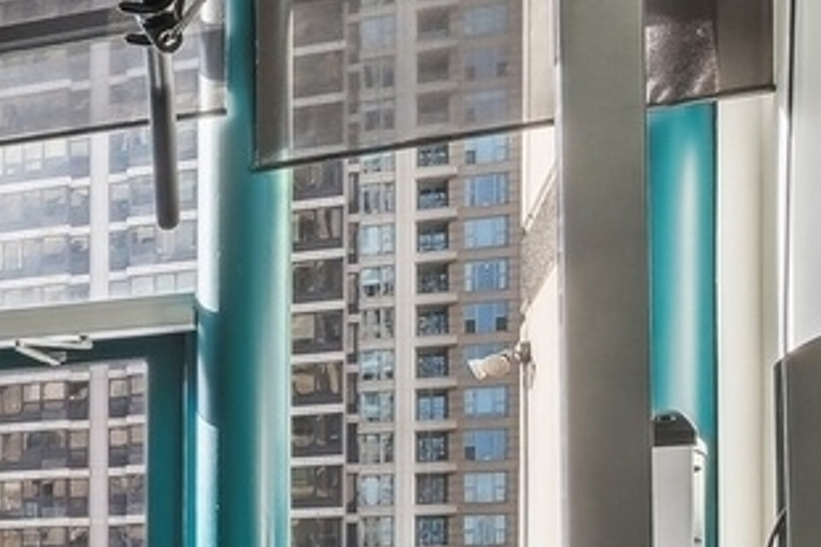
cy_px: 663
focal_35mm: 73
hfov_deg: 19.3
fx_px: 1664
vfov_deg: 17.7
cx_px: -734
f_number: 9.5
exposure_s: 1/4
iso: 200
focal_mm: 14
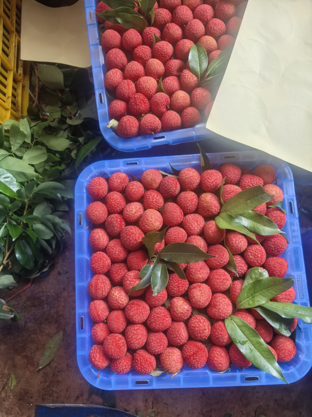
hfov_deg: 51.3
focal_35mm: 27
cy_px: 208
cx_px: 156
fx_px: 325
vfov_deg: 65.3
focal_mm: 5.75
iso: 160
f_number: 2
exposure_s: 1/167
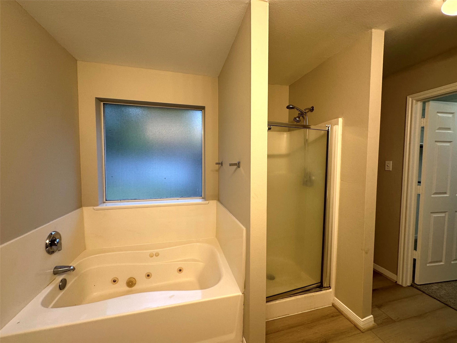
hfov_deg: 102.1
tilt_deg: -2.8
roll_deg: -0.6
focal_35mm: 14
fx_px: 185
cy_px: 172
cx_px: 228
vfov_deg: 85.7
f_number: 2.2
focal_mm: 2.22
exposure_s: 1/120
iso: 100
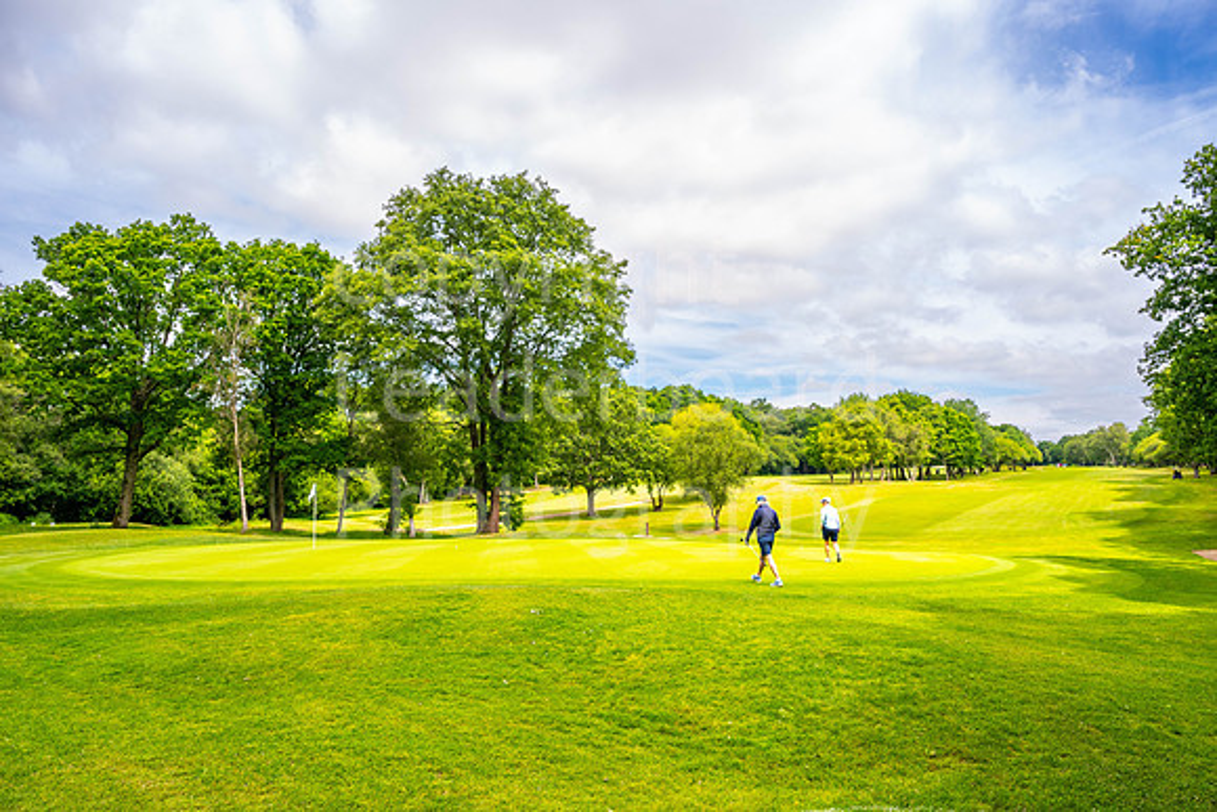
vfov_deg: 53.2
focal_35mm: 24
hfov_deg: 73.7
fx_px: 811
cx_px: 608
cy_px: 406
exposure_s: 1/640
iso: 400
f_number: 7.1
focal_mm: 24
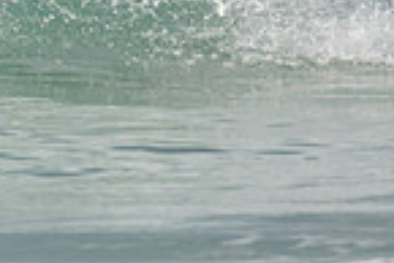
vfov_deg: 0.6
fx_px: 24069
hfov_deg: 0.9
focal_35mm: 2197
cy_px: -226
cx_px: -315
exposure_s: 1/2000
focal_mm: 550
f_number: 11
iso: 800
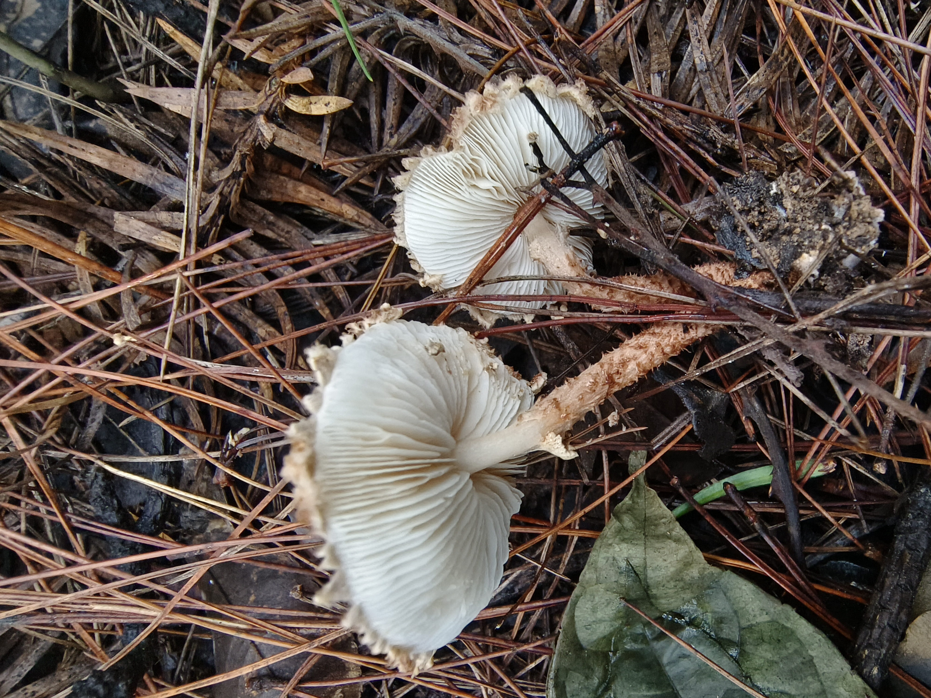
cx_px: 466
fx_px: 726
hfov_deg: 65.3
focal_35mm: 27
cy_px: 349
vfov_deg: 51.4
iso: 1587
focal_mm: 2.28
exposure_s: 1/50
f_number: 2
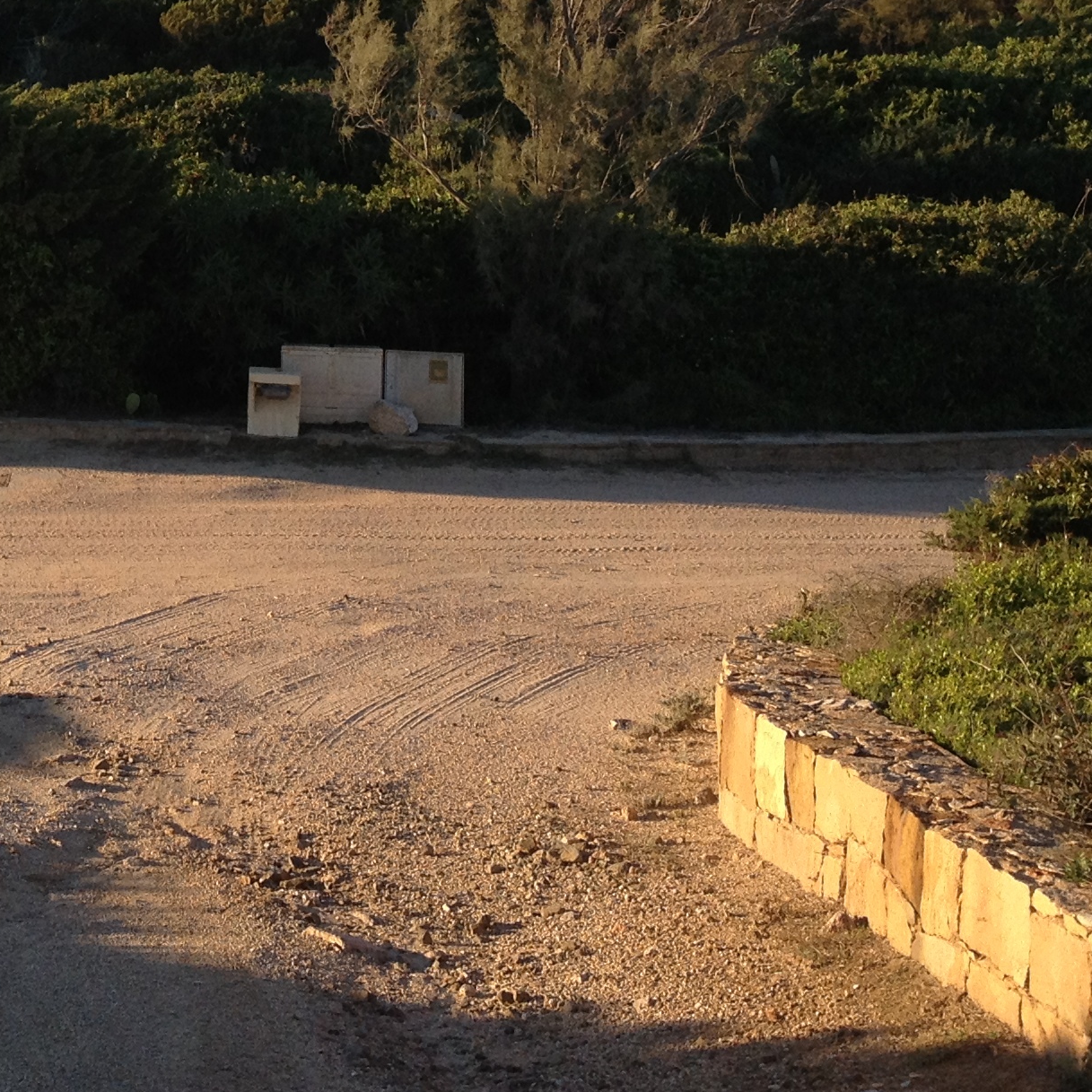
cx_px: -76
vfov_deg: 20.3
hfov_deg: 20.0
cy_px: 49
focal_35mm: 83
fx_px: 2962
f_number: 2.4
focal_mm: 4.28
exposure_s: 1/673
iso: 64
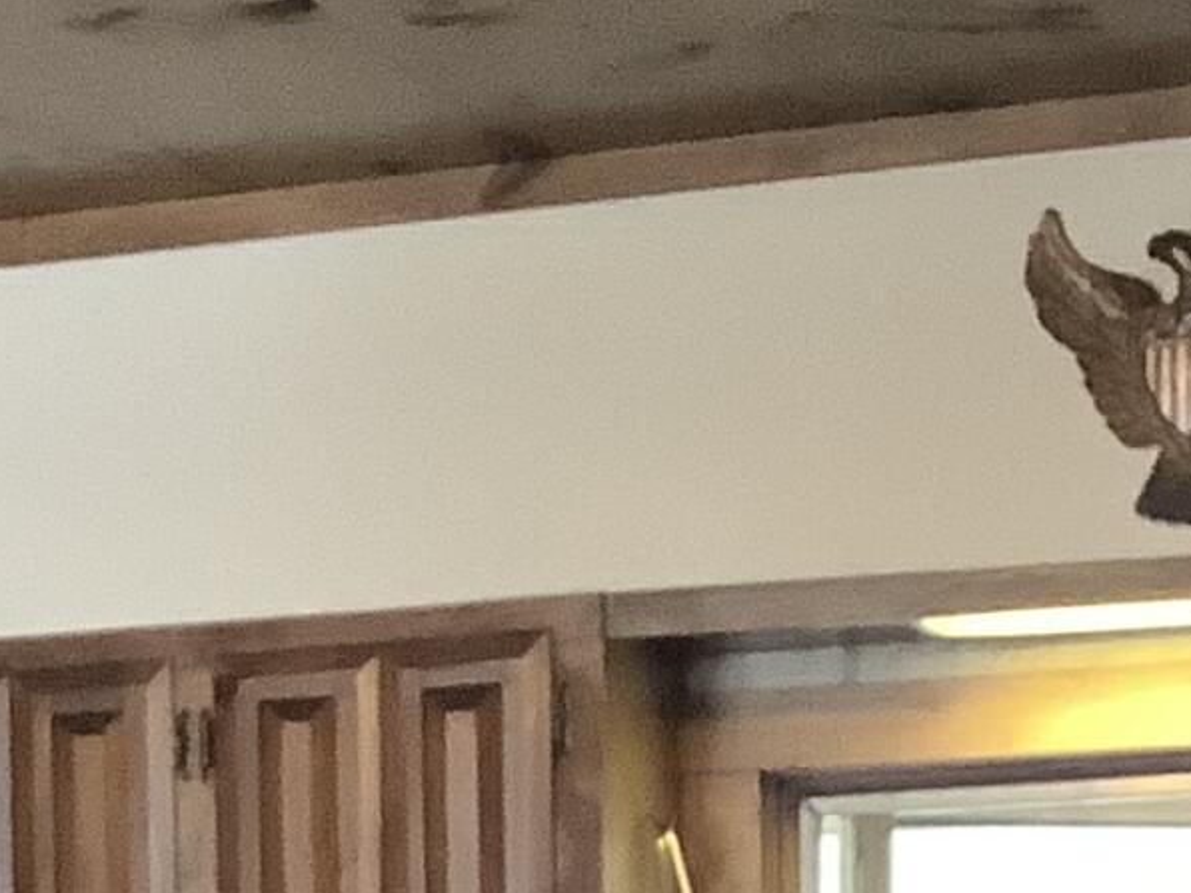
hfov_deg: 12.5
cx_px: 14
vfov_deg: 8.8
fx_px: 5367
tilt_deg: -4.0
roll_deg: -0.5
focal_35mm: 156
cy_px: 1928
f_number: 2.4
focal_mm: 3.3
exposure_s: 1/33
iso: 250
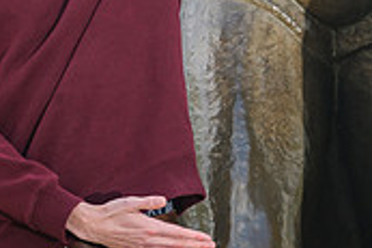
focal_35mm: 1820
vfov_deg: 0.8
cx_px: 295
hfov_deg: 1.1
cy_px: -123
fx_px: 18788
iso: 100
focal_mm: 300
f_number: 5.6
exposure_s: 1/200
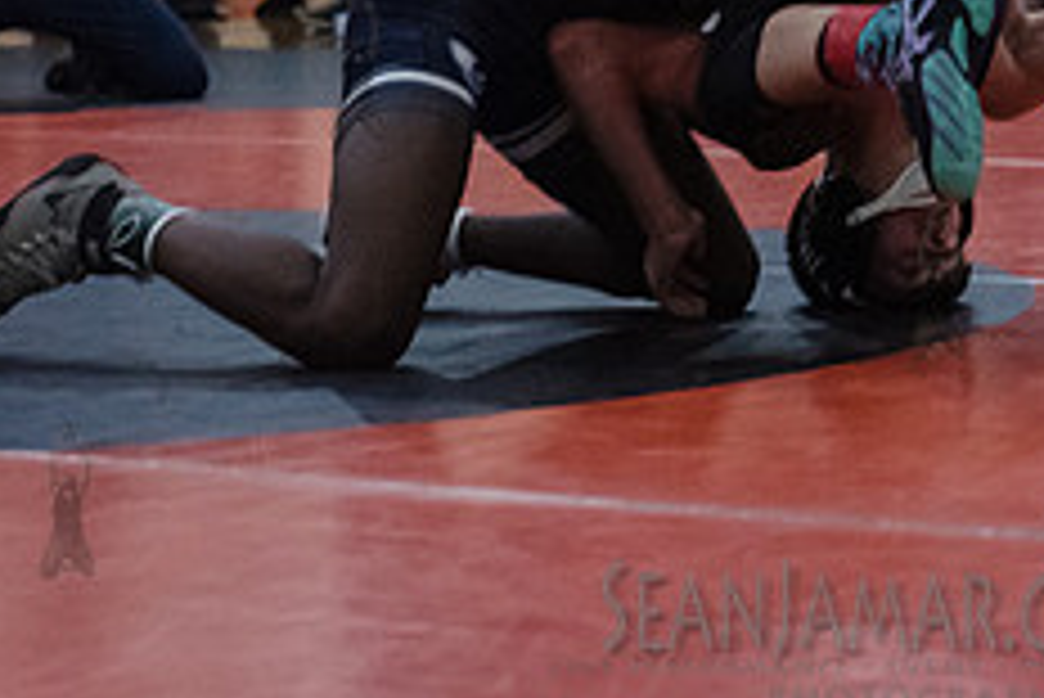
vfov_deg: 8.2
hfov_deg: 12.4
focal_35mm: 165
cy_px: -155
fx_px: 4788
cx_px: 936
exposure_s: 1/400
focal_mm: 66
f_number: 3.2
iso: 8000
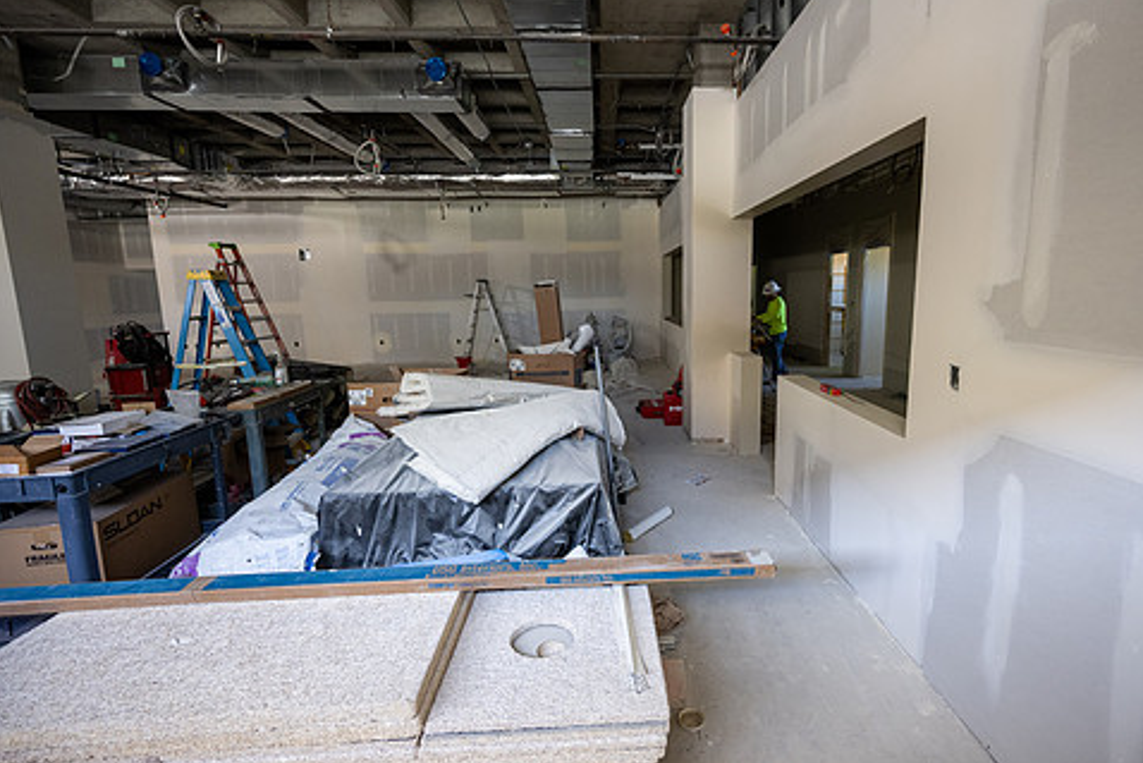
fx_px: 540
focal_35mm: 17
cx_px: 634
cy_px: 372
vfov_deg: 70.5
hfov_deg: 92.9
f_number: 4
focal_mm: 14
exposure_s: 1/100
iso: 1600
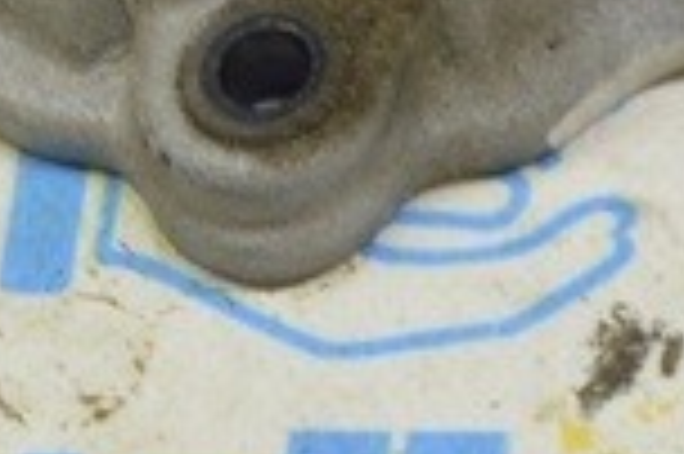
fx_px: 4232
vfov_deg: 5.8
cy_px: -834
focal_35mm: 223
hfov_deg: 9.0
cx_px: 1080
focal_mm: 22
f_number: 5.6
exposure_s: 1/20
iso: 400
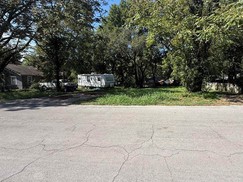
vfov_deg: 71.6
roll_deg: -1.3
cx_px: 137
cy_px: 87
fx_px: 126
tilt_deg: -4.2
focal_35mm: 18
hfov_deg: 87.3
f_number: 2.2
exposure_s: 1/1068
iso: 50
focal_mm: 2.22
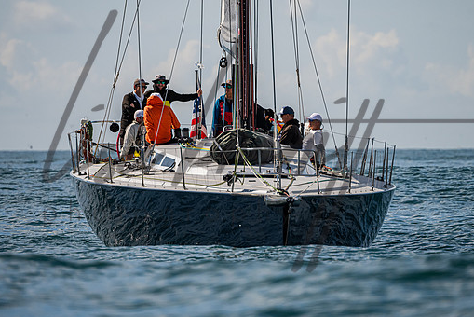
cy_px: 151
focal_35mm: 591
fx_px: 7786
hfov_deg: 3.5
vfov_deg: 2.3
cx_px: 253
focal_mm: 400
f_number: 5.6
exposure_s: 1/3200
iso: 400
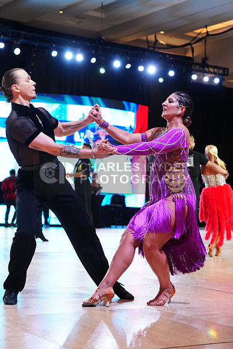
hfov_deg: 19.5
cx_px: 116
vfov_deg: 28.8
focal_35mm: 70
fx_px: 679
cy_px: 174
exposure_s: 1/250
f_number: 4
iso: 2500
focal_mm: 70
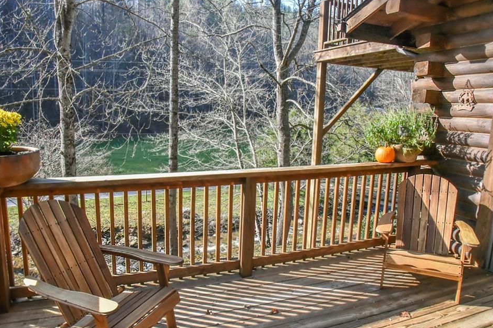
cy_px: 171
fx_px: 356
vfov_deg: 49.5
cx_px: 231
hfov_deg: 69.3
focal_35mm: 26
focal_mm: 24
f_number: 16
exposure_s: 1/250
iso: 4000
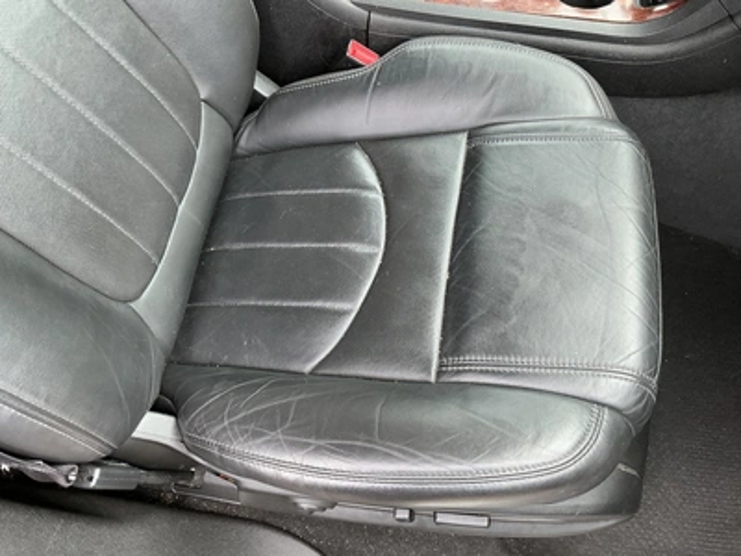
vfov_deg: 49.7
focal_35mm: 28
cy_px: 278
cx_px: 370
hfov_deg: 63.4
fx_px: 599
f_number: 1.8
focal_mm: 3
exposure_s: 1/122
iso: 50
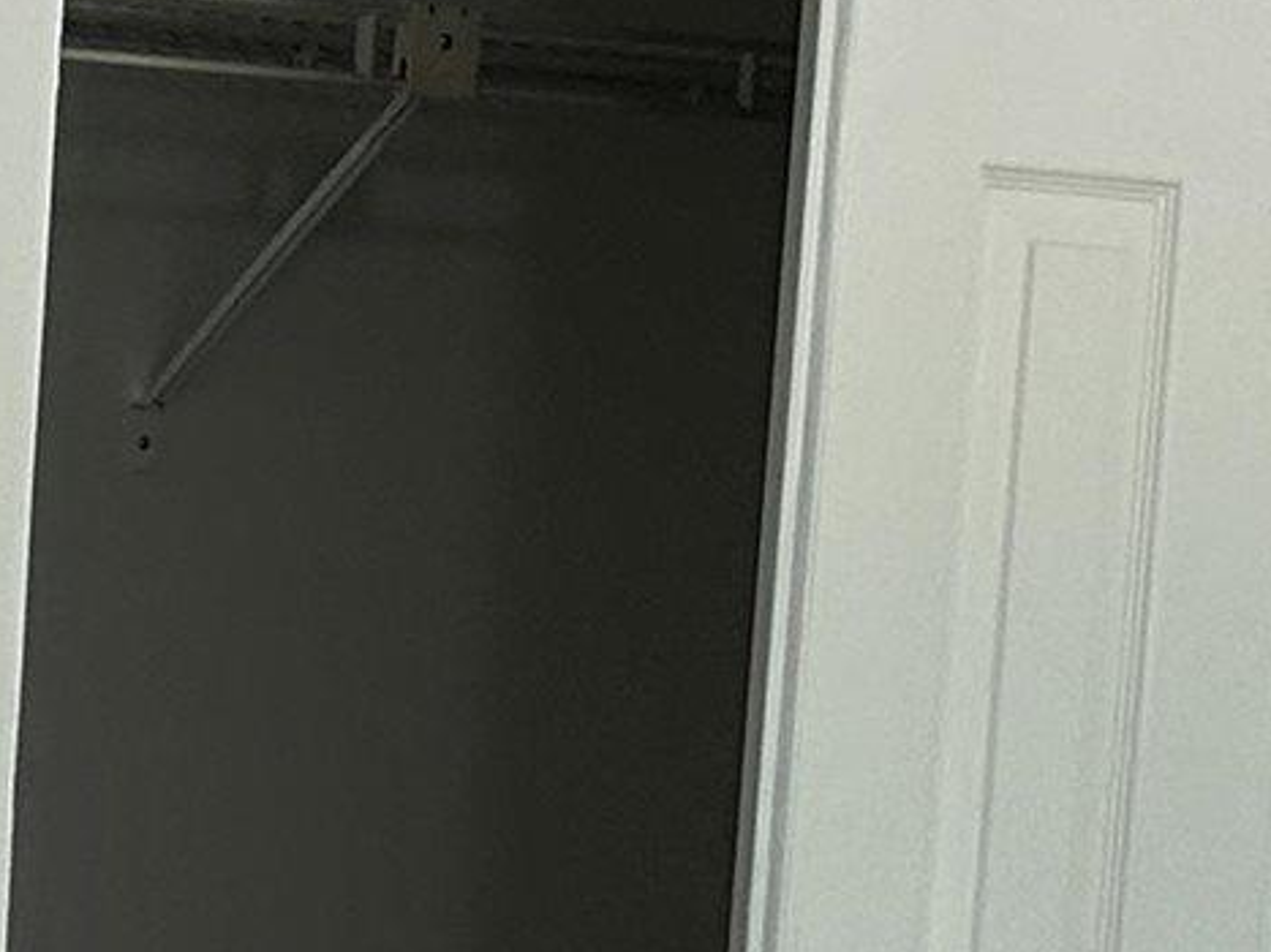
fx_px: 6277
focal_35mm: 171
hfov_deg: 11.3
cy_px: 1330
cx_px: -400
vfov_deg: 8.5
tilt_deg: -6.1
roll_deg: -2.8
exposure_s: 1/120
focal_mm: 5.7
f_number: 1.5
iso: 100
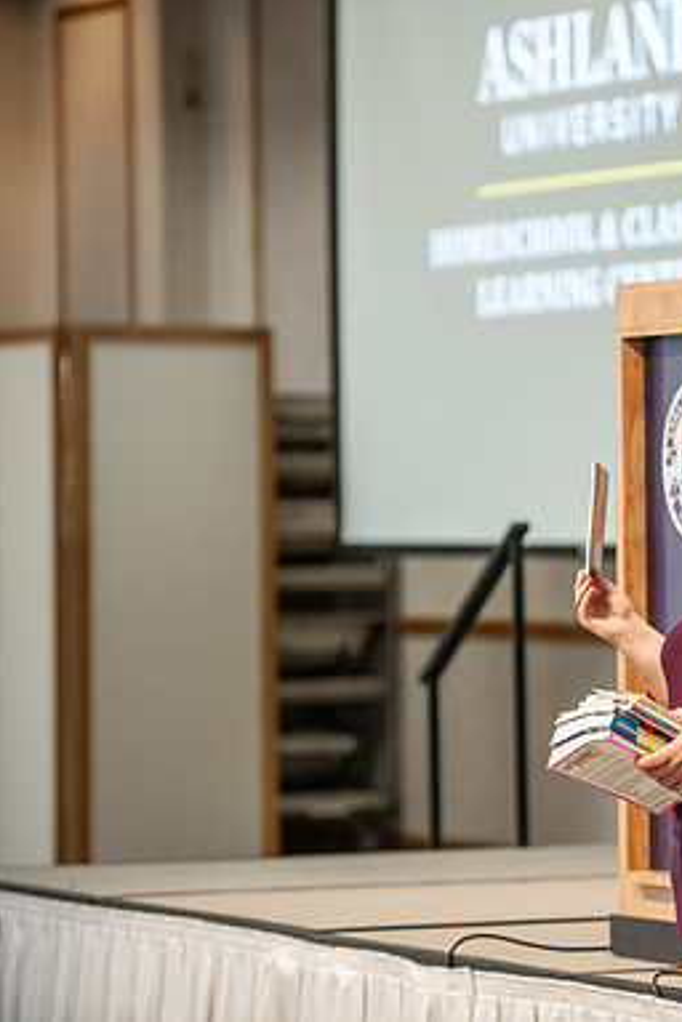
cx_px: 767
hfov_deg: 6.7
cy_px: 510
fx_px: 5797
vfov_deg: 10.1
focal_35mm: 204
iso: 1600
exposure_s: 1/200
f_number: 3.2
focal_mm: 135
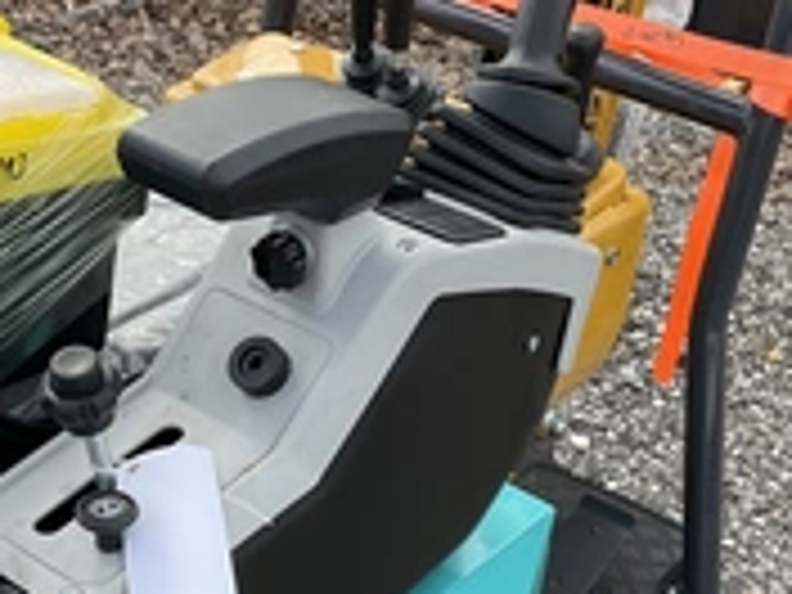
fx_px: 1510
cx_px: 382
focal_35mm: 66
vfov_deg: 22.2
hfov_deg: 29.4
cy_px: 364
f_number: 1.8
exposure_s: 1/574
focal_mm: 3
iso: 25
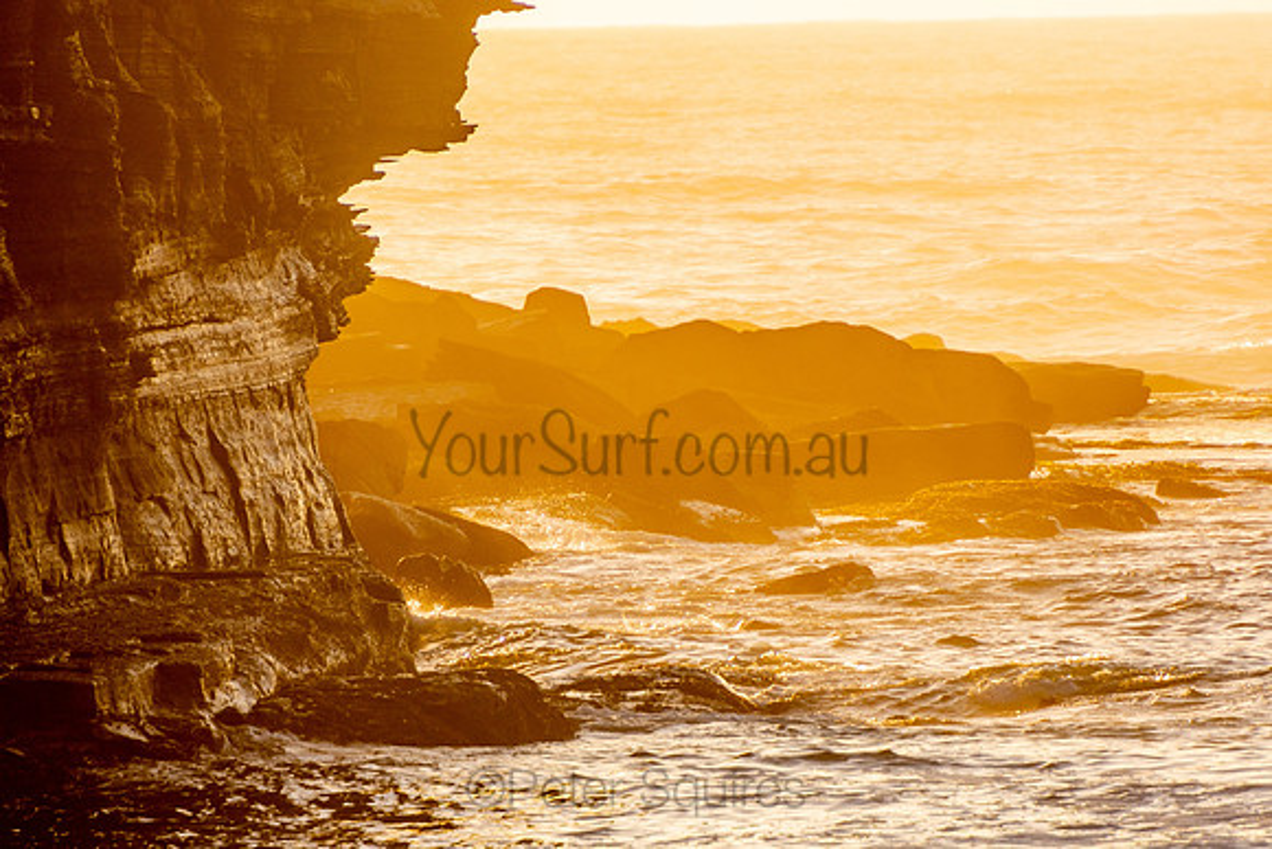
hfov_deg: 3.3
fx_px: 21958
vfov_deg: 2.2
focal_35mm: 621
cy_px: 424
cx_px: 636
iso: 250
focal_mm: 400
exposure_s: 1/1250
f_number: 5.6
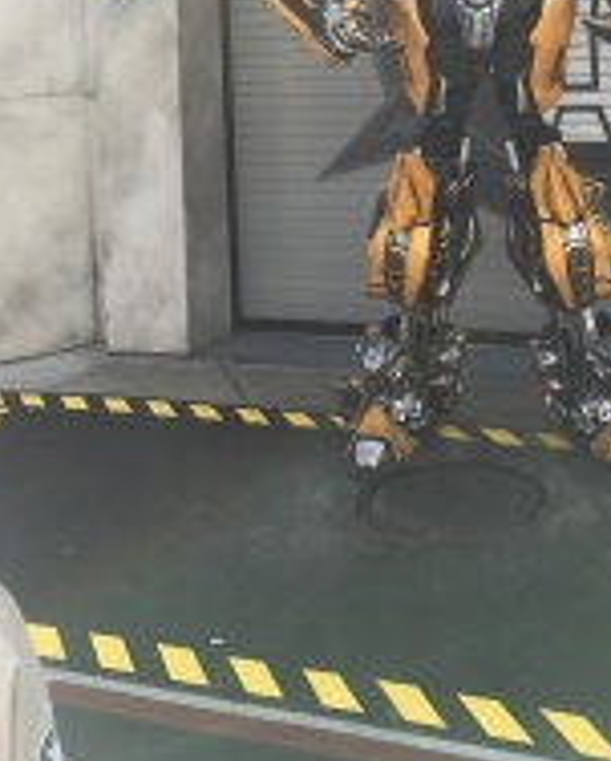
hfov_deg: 27.0
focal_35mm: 55
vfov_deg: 32.0
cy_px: 36
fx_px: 1240
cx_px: 514
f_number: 2.2
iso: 25
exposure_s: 1/605
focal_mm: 4.15
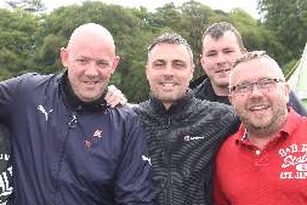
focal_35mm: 72
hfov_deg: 27.9
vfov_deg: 18.8
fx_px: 614
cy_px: 151
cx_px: 109
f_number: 7.1
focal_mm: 32
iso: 200
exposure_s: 1/200
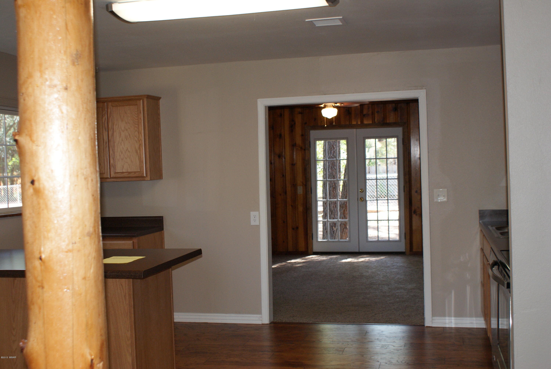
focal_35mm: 42
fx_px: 644
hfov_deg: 46.3
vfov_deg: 32.0
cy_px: 184
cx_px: 276
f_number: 5
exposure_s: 1/60
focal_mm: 28
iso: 400
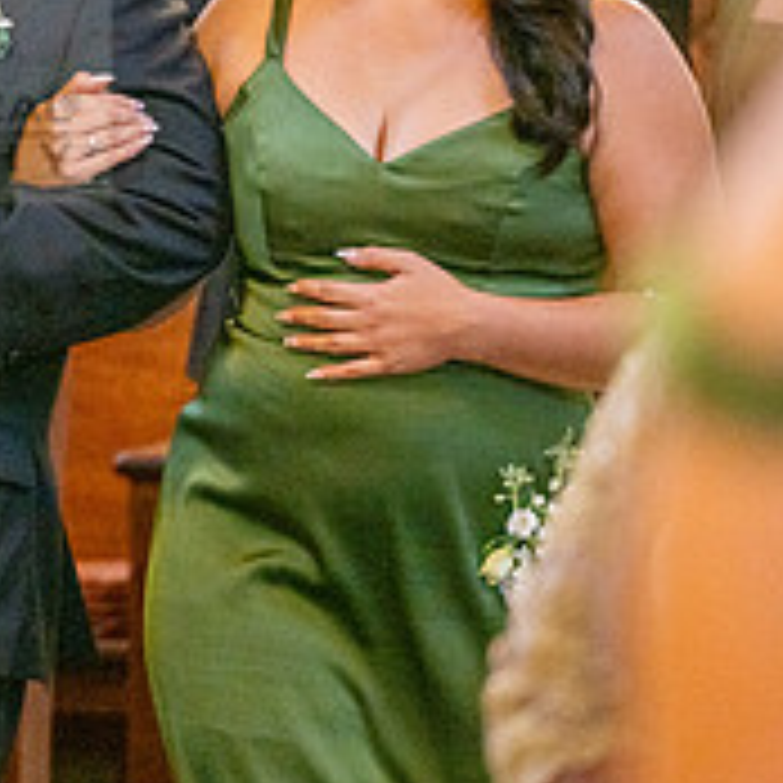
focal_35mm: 567
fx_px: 14510
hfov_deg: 3.1
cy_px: 97
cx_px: -270
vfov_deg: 3.1
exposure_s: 1/320
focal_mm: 200
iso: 1250
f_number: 3.2
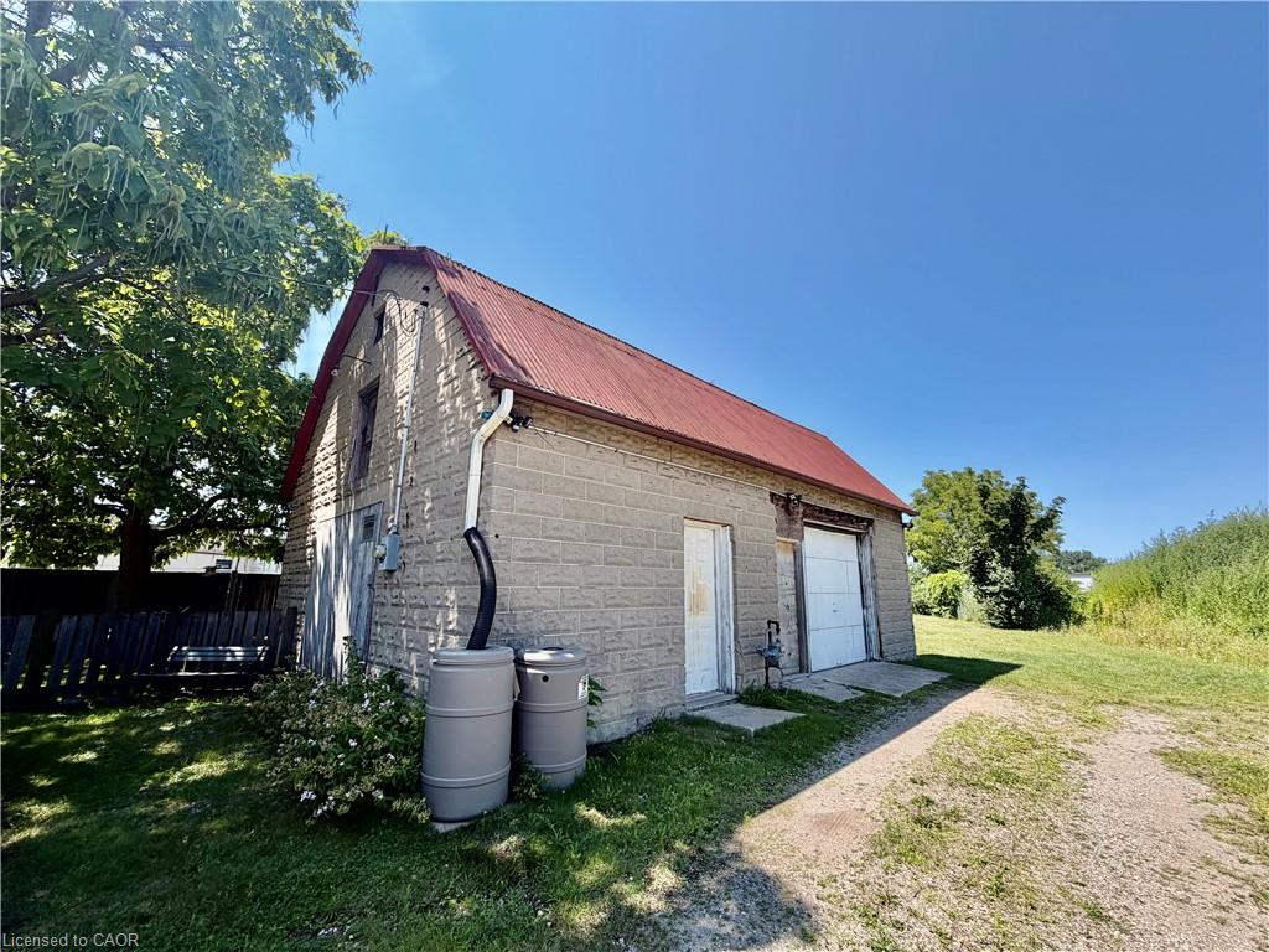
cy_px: 476
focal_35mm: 14
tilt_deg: +12.4
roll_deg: -0.2
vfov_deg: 85.7
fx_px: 513
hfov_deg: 102.1
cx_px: 634
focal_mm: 2.22
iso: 32
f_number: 2.2
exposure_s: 1/770
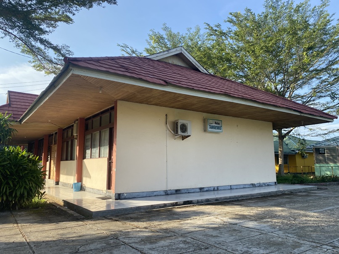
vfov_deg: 53.0
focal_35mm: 26
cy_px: 127
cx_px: 170
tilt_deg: +9.0
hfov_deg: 67.3
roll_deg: +0.1
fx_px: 255
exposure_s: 1/1135
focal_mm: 4.25
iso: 32
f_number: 1.8
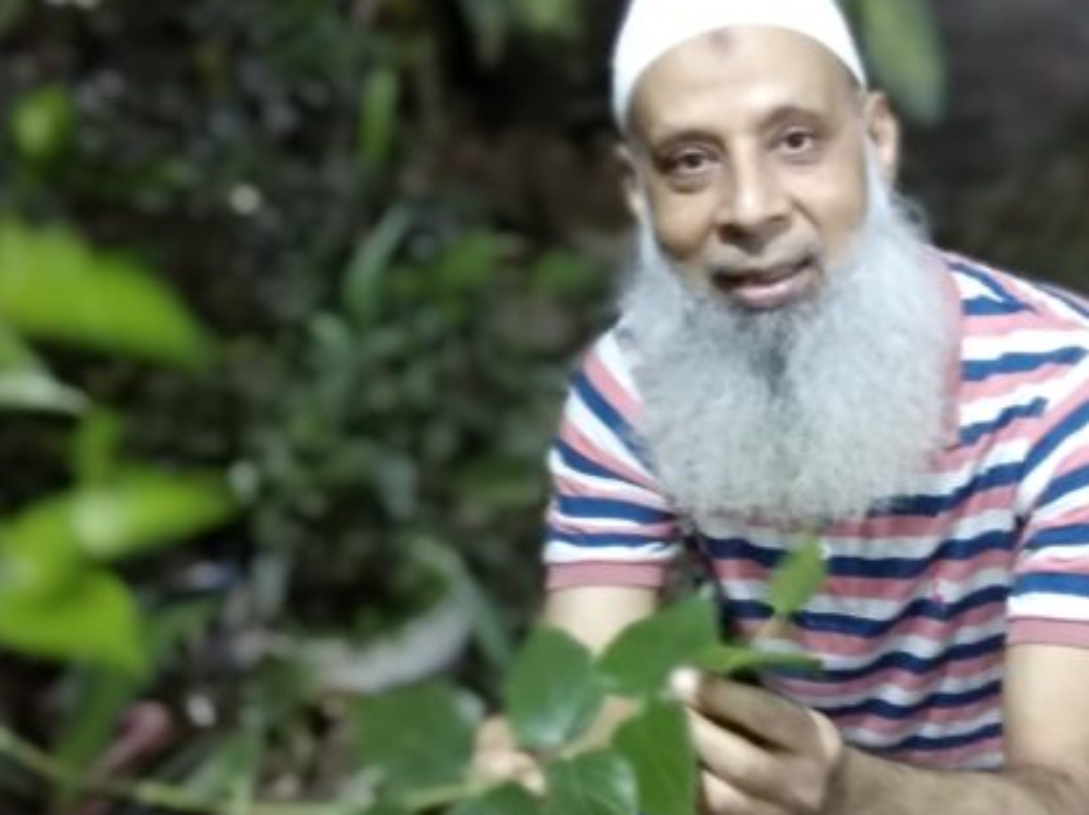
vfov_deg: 27.9
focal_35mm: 52
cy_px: 518
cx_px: 813
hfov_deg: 36.0
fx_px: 1635
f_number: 2
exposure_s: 1/14
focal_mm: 3.57
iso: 1250
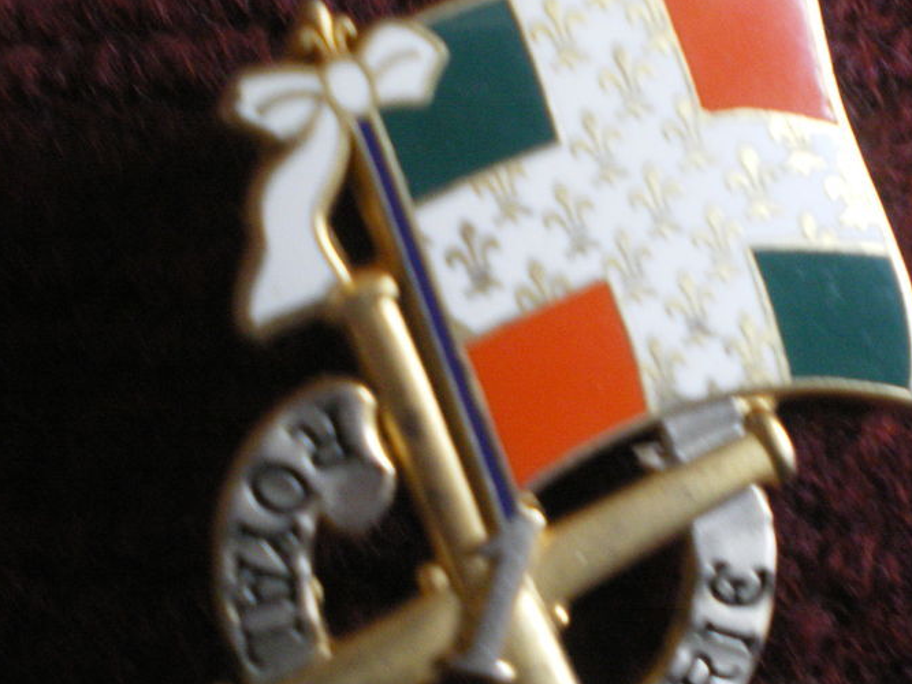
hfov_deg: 33.7
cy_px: 423
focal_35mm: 57
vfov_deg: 25.6
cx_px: 539
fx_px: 1501
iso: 400
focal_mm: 6.3
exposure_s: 1/15
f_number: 3.1
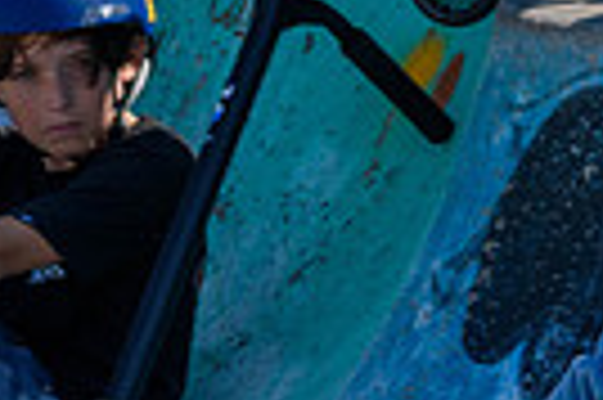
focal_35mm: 844
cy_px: 708
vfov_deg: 1.6
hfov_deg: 2.4
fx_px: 14120
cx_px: 832
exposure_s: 1/1000
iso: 200
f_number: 8
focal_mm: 130
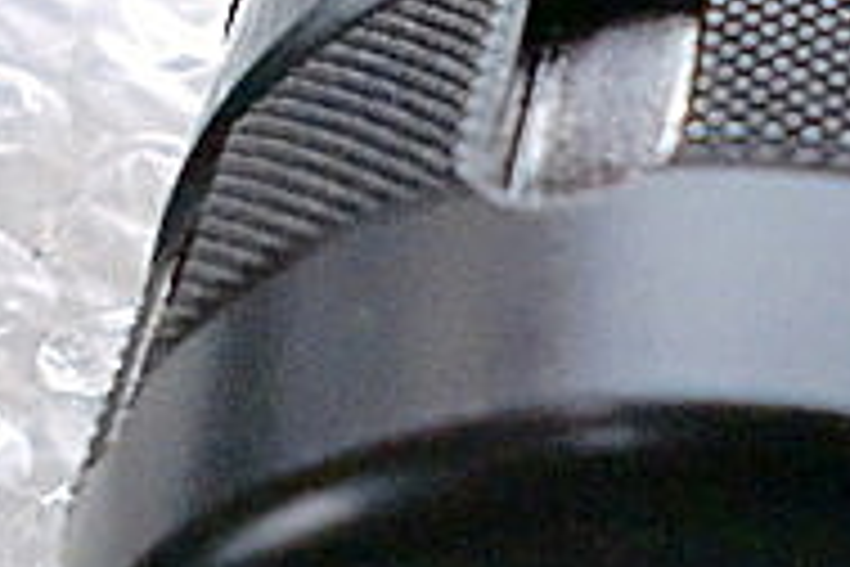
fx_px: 2904
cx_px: 971
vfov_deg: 10.9
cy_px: 729
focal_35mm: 123
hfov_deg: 16.1
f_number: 3.1
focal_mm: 6.3
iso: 640
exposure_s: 1/60
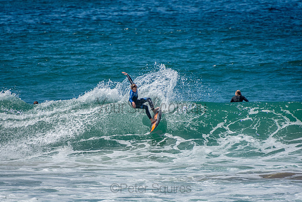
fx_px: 5059
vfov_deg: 2.3
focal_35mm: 603
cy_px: 101
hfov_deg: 3.4
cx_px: 151
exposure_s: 1/2000
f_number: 5.6
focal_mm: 400
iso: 250
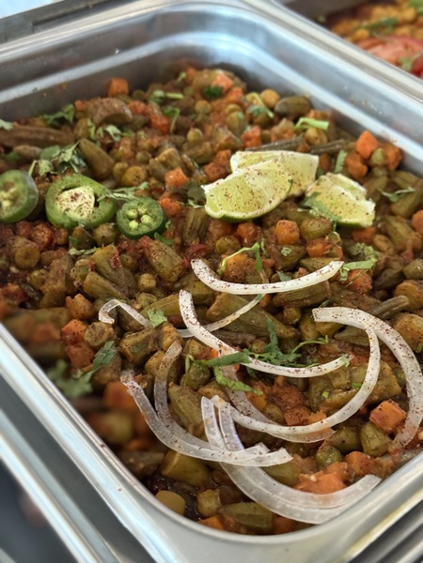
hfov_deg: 30.3
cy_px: 282
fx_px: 782
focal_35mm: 48
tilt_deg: -41.2
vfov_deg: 39.7
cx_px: 212
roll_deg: -1.4
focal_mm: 6.76
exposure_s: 1/40
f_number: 1.78
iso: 500
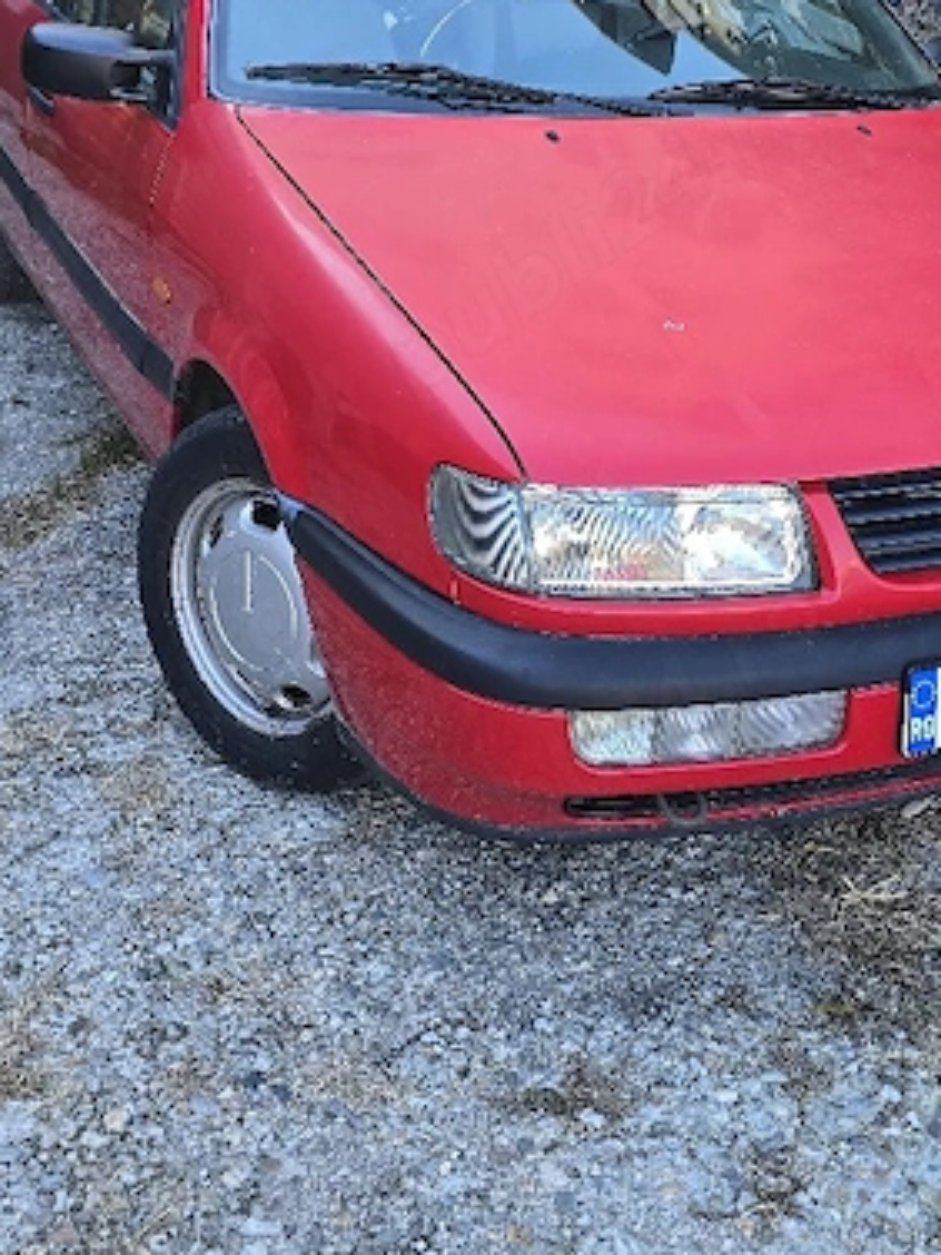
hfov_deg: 29.1
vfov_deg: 37.9
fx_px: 1776
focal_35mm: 49
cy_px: 310
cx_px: 737
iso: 16
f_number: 1.7
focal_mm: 6.3
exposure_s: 1/50.3
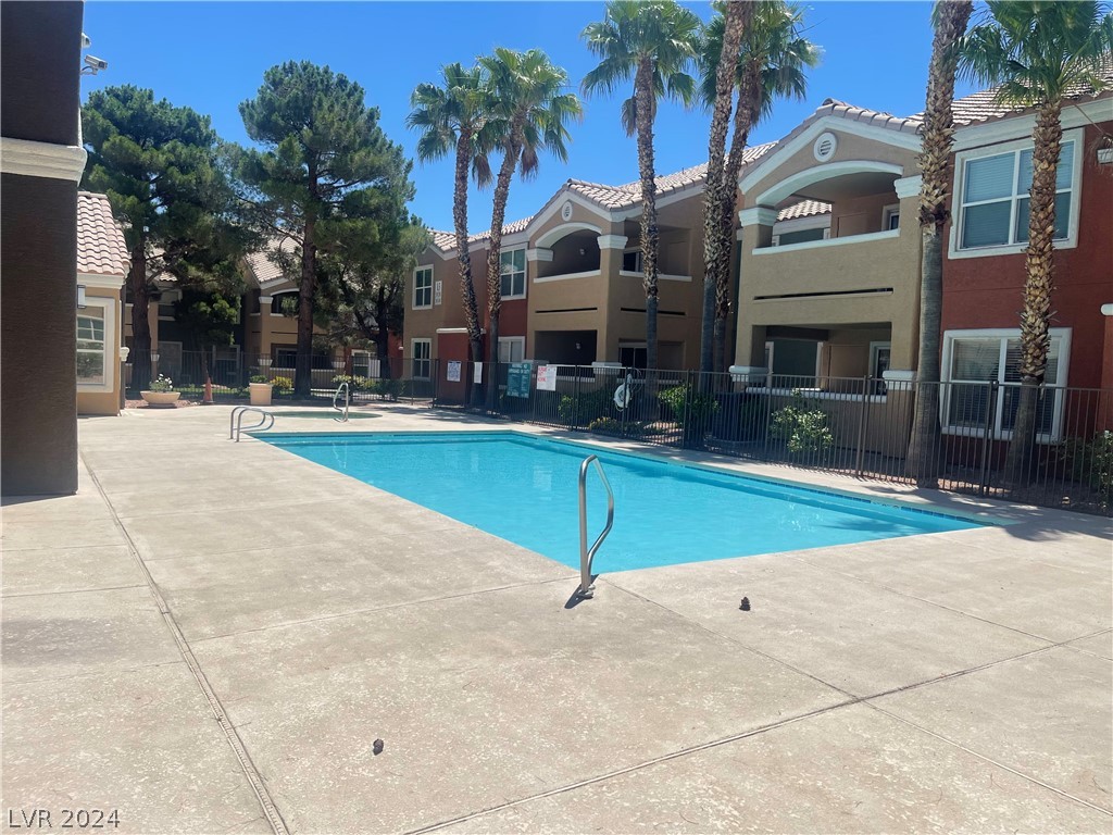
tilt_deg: -3.2
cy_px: 418
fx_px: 804
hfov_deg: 69.4
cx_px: 556
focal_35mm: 25
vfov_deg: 54.9
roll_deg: -2.3
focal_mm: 5.1
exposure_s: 1/5917
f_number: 1.6
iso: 32
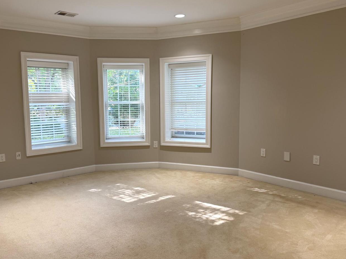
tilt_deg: -6.7
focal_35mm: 28
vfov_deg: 49.8
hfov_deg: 63.1
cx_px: 147
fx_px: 280
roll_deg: +1.9
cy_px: 126
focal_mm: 6.76
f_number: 1.78
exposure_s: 1/120
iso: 100
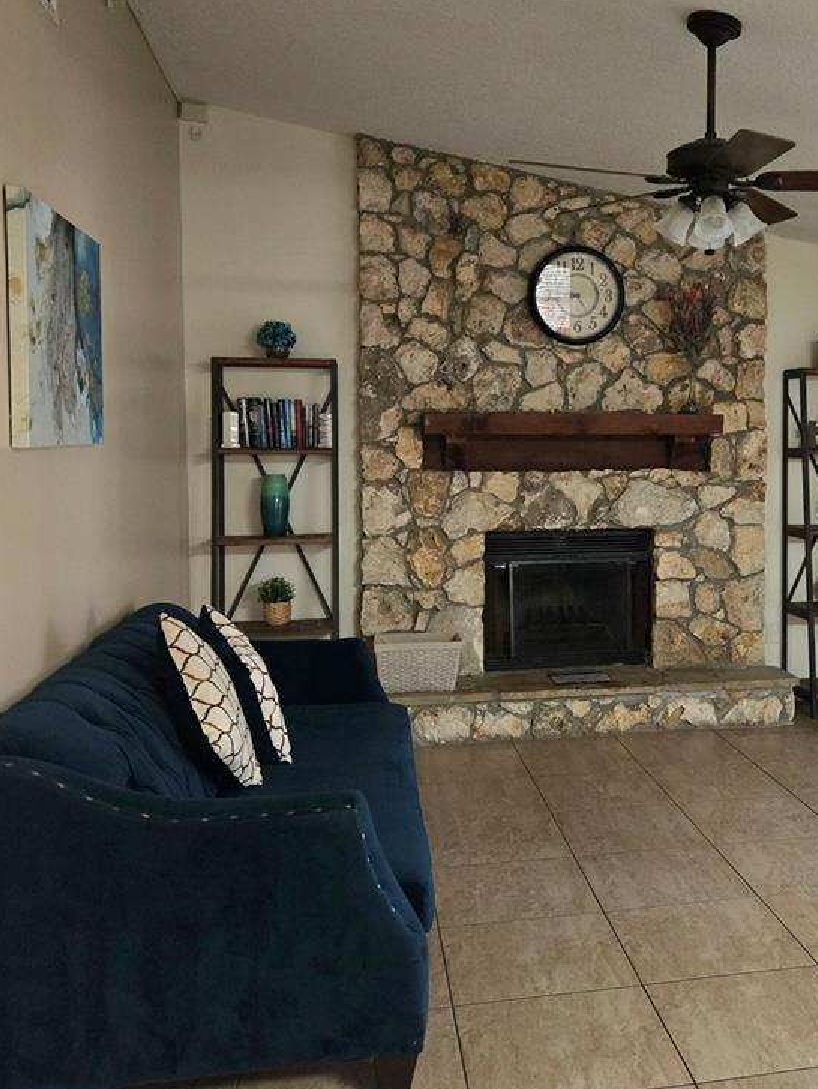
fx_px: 1197
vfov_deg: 48.9
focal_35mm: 38
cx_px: 647
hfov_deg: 36.5
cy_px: 488
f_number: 1.8
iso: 800
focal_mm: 5.4
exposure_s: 1/60.2
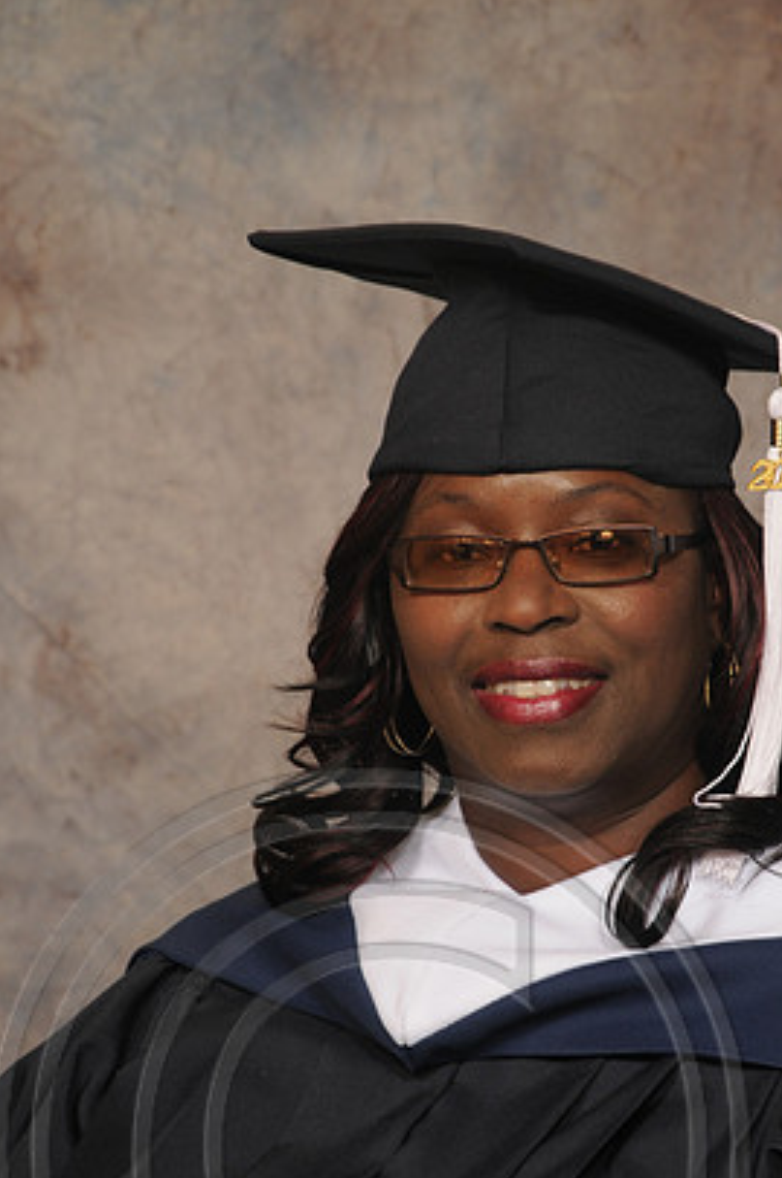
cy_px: 649
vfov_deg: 9.6
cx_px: 528
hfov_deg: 6.4
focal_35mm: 215
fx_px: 7023
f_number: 5.6
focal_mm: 100
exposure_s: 1/60
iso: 250
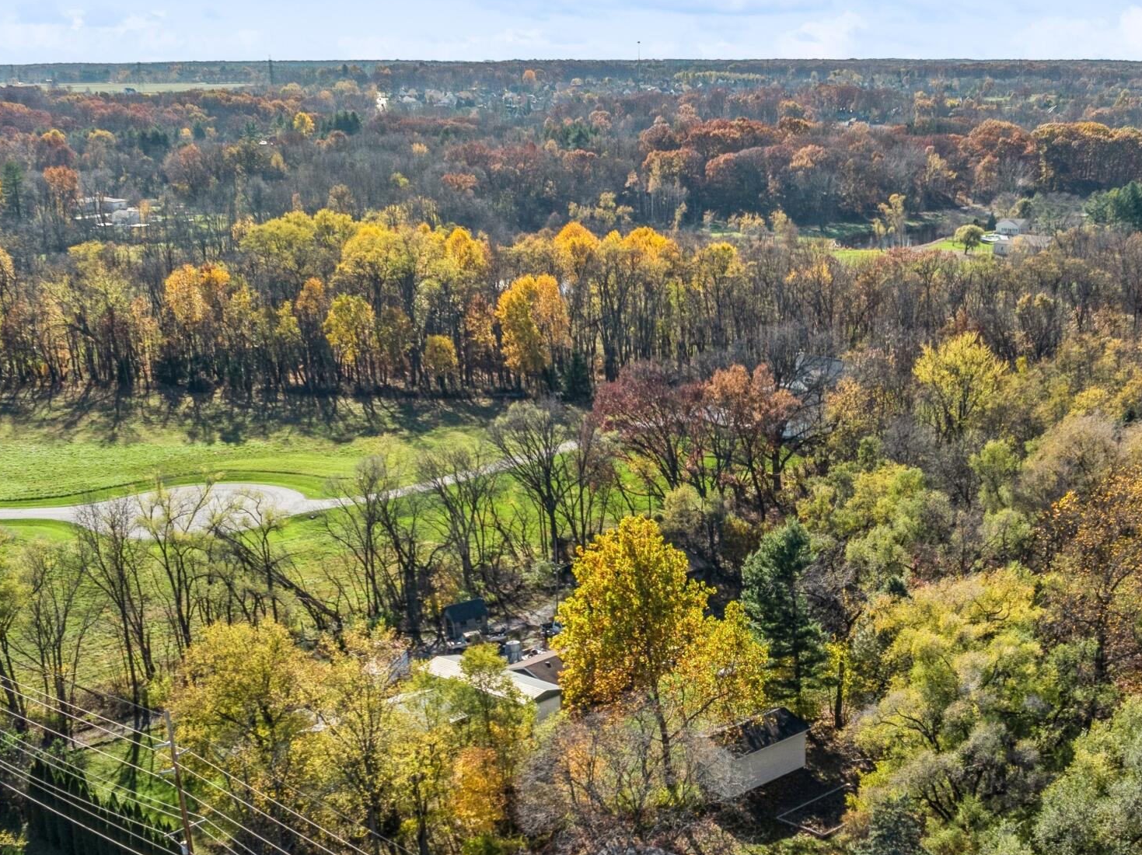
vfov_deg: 29.0
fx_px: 1616
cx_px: 746
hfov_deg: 38.6
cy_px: 690
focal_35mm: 49
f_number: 3.5
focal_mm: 12.29
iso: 100
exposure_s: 1/1600
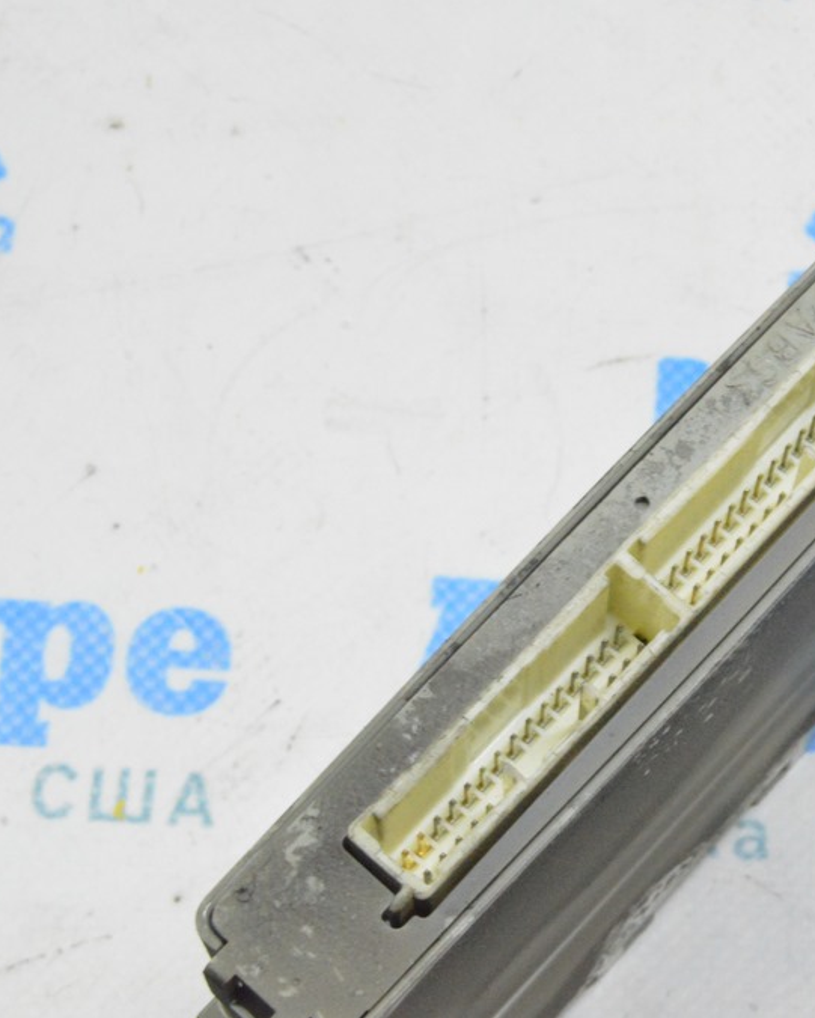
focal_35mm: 98
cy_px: 510
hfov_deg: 15.6
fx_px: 2954
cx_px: 691
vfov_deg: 19.6
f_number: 20
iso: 6400
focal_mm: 46
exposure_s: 1/15
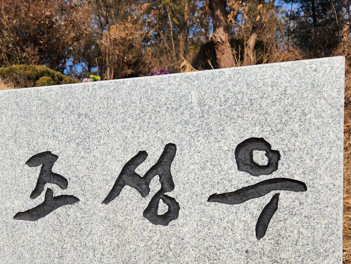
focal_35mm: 40
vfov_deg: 35.3
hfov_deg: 46.2
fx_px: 406
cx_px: 122
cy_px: 194
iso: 20
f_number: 1.8
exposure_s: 1/1513
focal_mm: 5.4
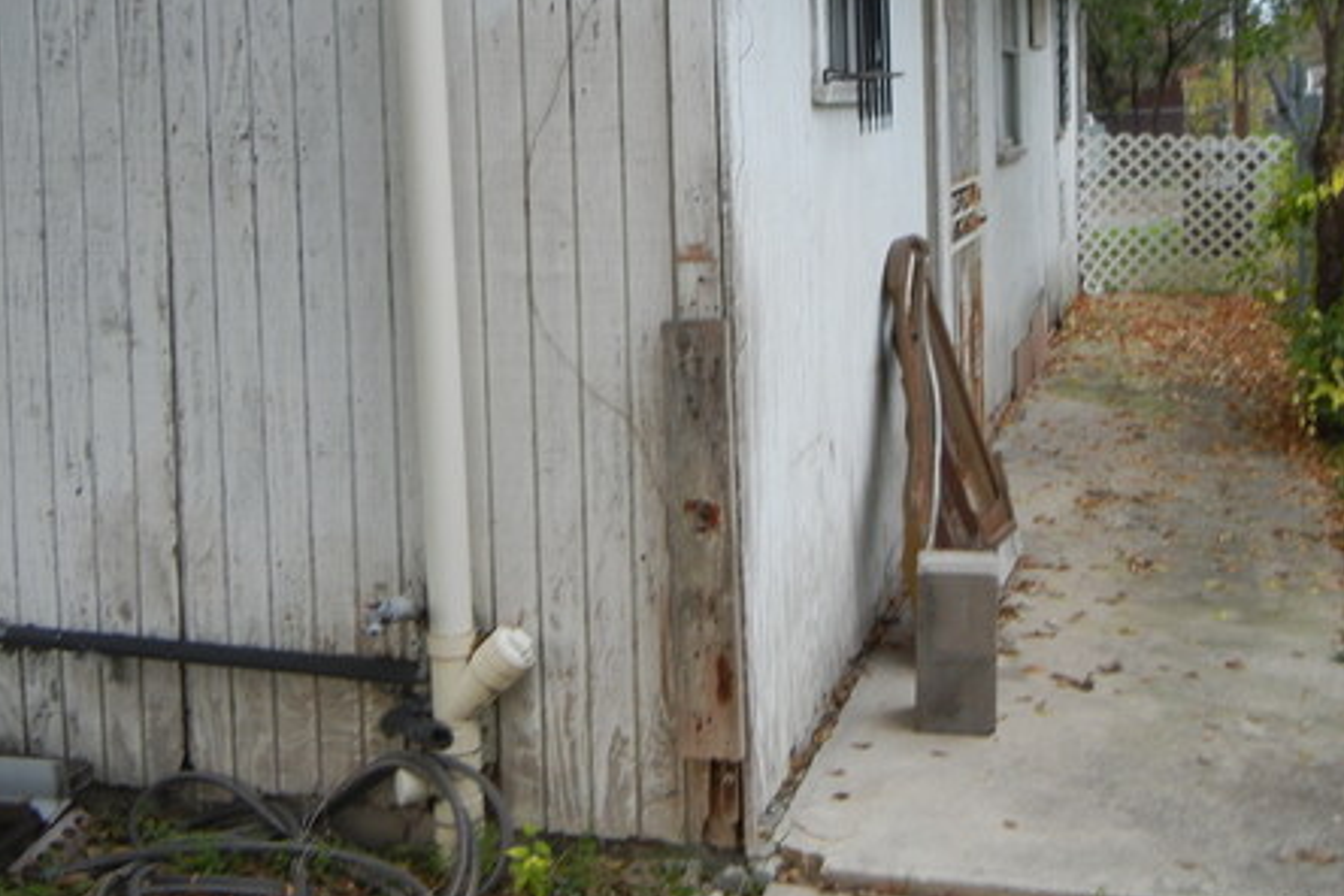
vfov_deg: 26.1
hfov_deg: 38.9
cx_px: 717
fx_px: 1904
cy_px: 209
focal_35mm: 51
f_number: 3.6
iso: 160
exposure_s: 1/32.8
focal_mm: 6.2
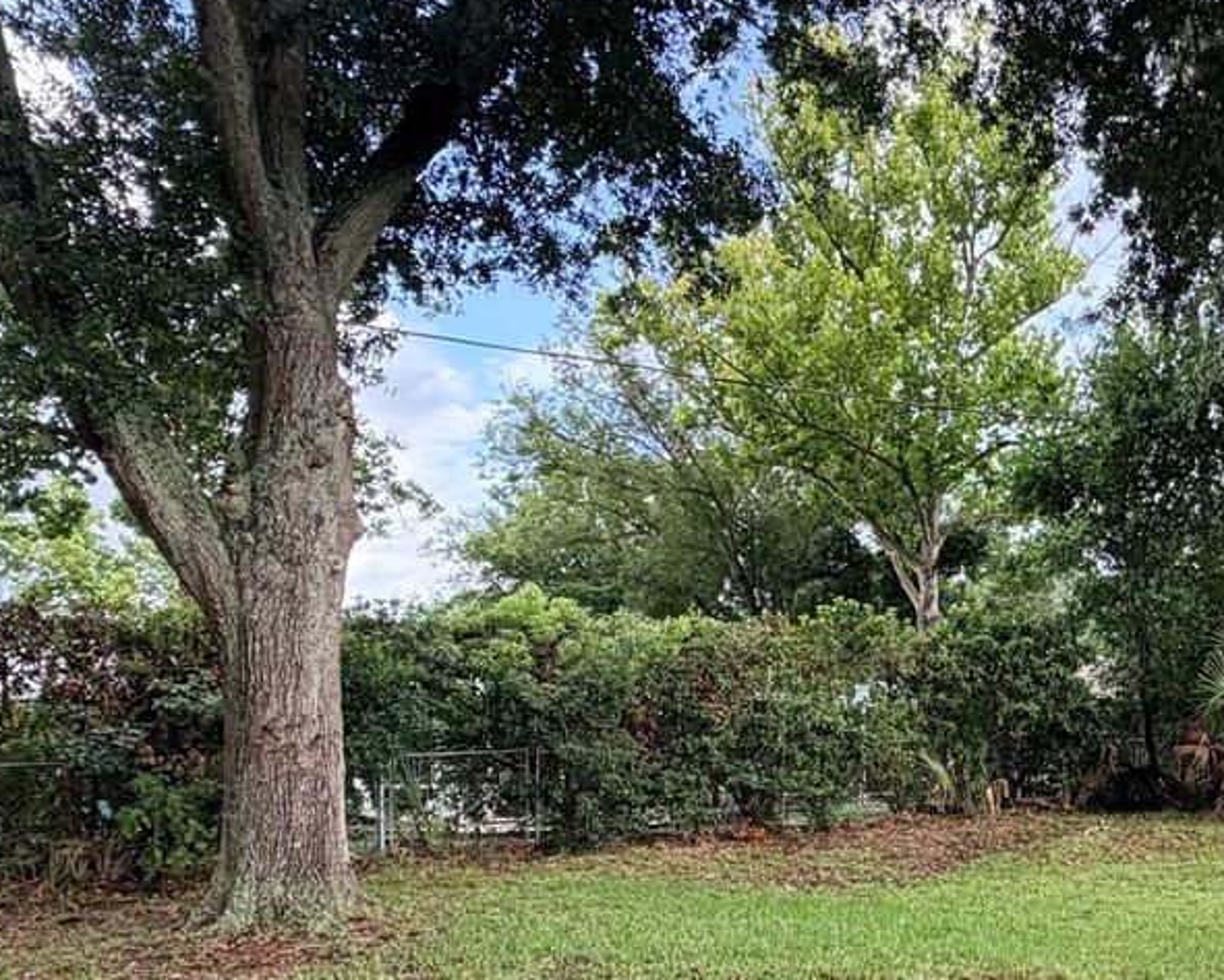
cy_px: 715
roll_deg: +2.4
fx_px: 1341
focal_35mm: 37
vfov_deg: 39.2
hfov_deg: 45.8
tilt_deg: +0.9
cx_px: 1029
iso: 50
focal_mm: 2.22
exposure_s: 1/233
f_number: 2.2
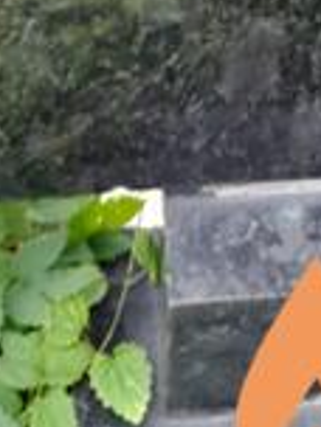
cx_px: 251
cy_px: -326
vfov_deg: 16.7
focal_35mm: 99
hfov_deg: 14.9
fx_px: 1224
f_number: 2
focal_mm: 4.6
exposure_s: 1/50
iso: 25
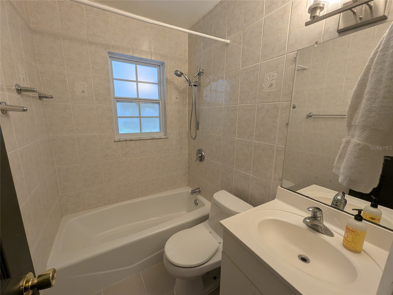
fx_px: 148
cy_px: 148
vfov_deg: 89.9
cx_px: 196
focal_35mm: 13
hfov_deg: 106.2
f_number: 2.2
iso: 48
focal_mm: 1.95
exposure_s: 1/120
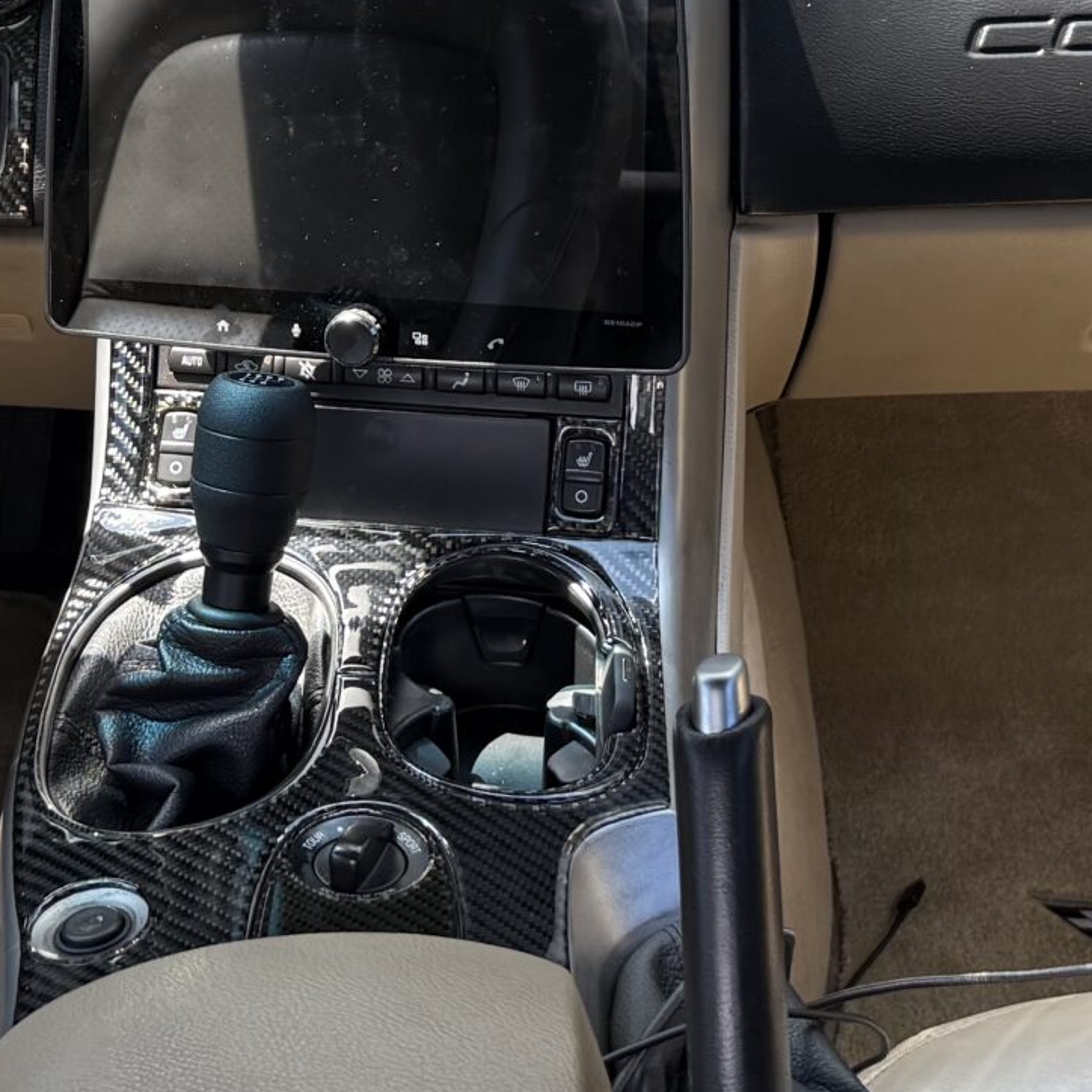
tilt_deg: -12.3
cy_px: -60
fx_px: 2677
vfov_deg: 22.0
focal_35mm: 75
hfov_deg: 23.0
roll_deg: +0.5
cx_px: 419
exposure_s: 1/461
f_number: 1.78
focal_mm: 6.76
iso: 100
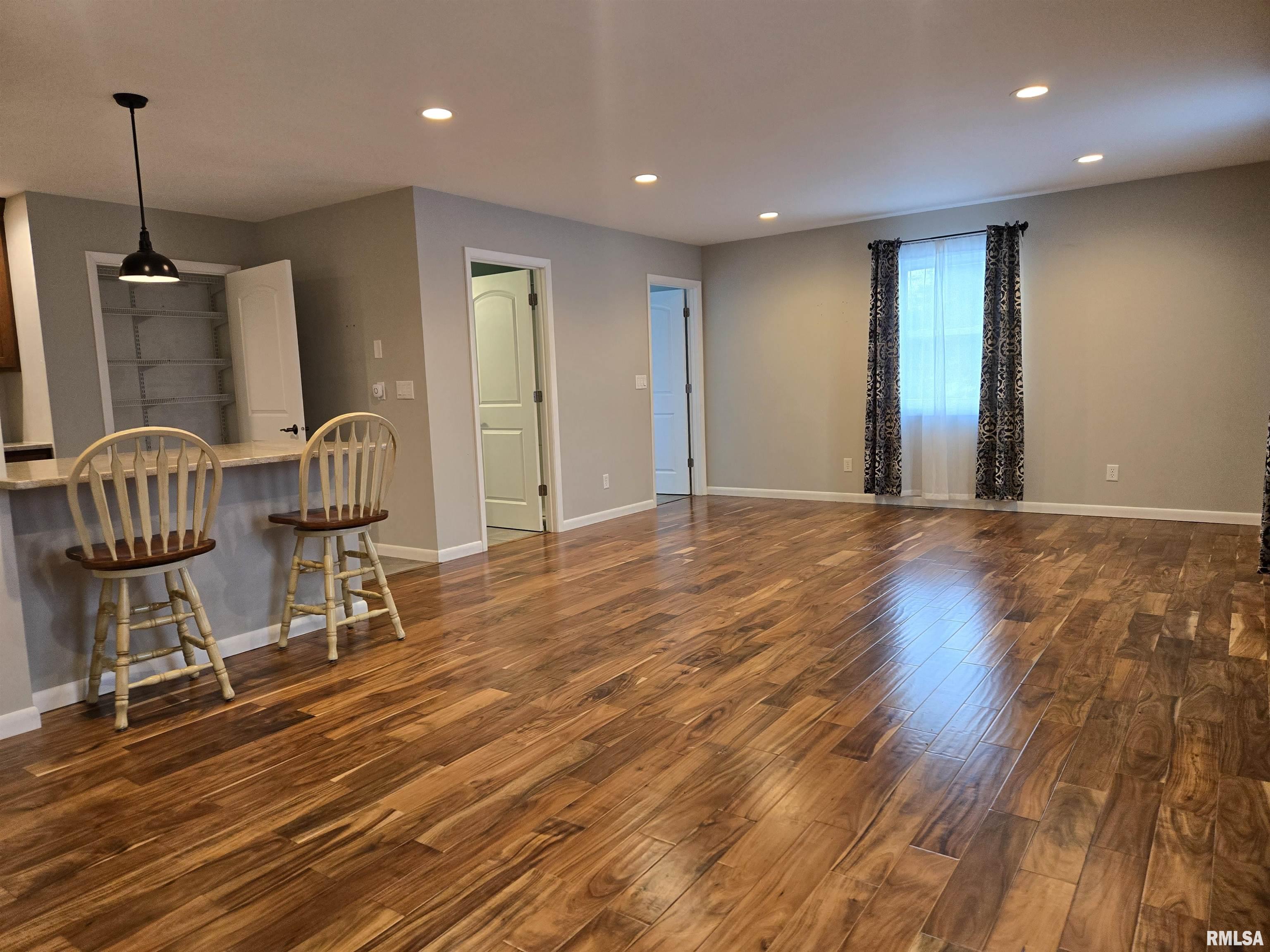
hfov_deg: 73.9
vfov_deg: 58.9
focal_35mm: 23
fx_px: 844
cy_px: 476
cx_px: 635
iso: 160
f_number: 1.8
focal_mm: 5.4
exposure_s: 1/120
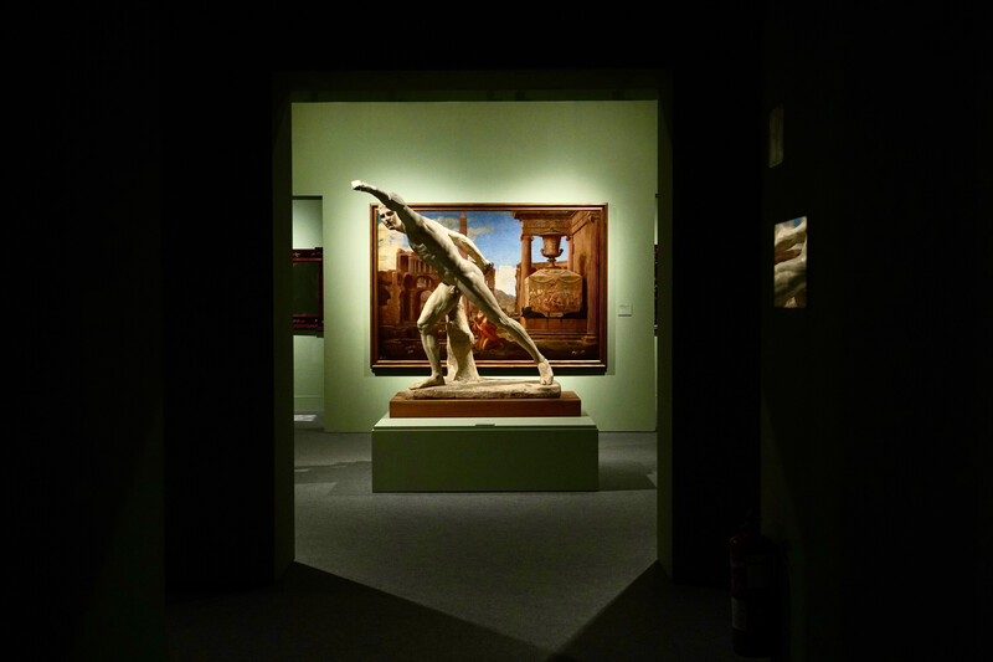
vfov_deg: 35.9
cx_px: 496
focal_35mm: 37
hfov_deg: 51.9
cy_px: 331
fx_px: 1020
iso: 2500
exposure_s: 1/90
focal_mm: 37
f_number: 4
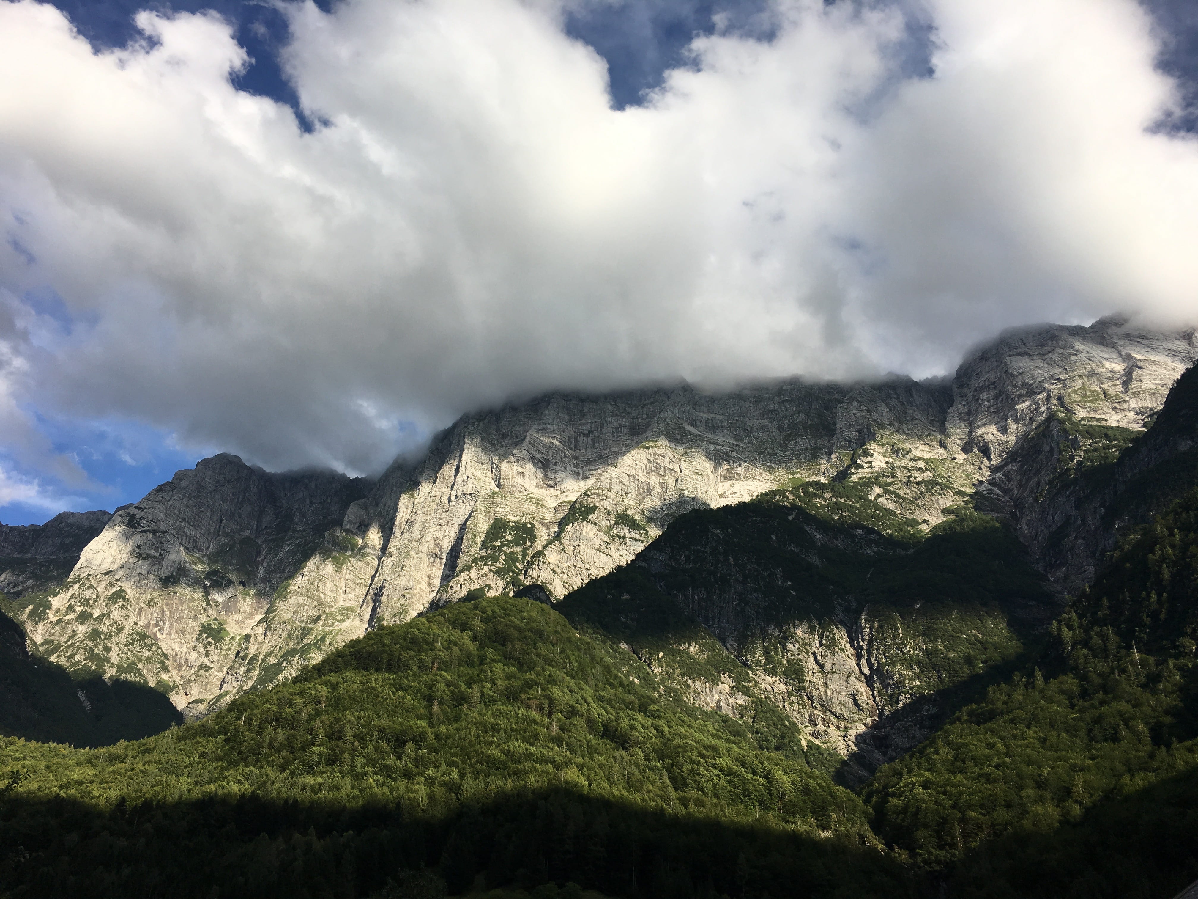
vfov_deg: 48.2
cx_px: 599
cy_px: 450
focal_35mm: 29
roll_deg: -1.6
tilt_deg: +31.5
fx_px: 1004
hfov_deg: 61.7
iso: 25
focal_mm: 4.15
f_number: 2.2
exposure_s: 1/1508
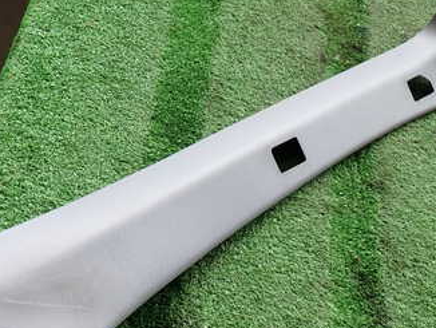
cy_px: 209
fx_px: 580
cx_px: 163
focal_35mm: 46
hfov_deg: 40.9
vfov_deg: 31.4
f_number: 2.8
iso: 100
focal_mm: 4.5
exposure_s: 1/80
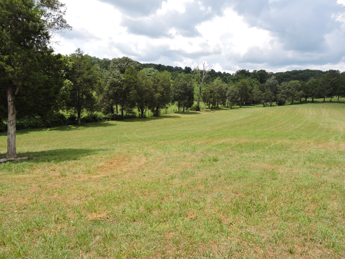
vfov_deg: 56.8
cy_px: 130
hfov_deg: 71.6
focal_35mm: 24
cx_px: 172
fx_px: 239
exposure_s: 1/800
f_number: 3.3
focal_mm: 4.3
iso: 100
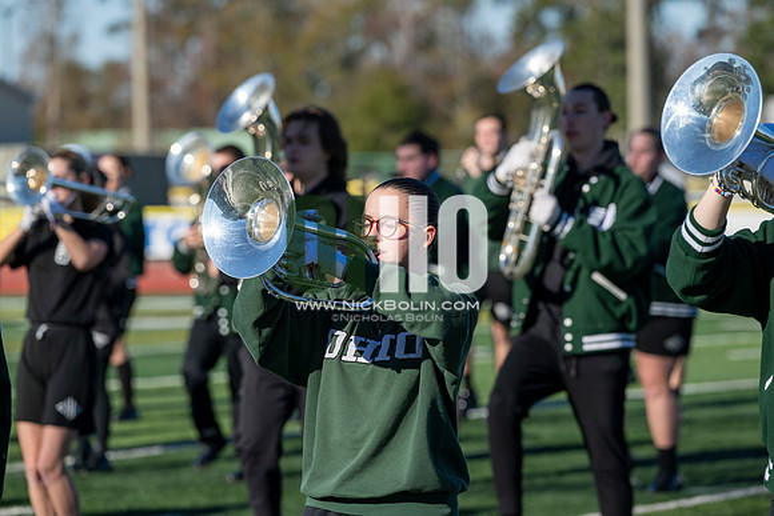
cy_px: 258
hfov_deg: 10.3
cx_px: 387
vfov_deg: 6.9
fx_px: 4301
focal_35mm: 200
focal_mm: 200
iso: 250
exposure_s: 1/2000
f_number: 5
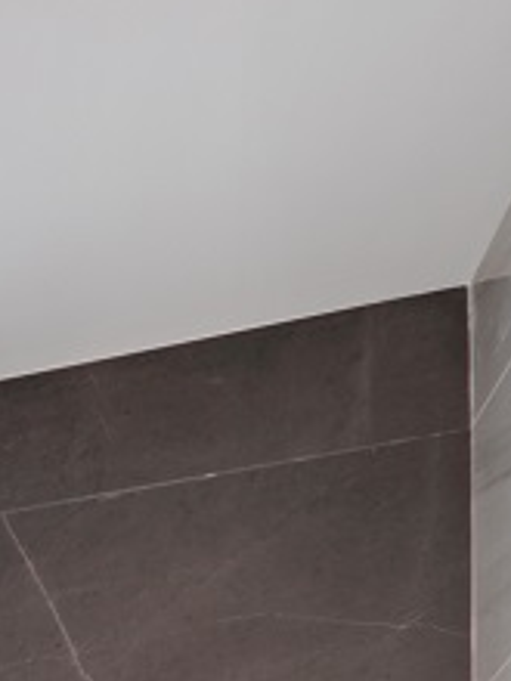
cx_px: -1524
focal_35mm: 110
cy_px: 1312
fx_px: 2165
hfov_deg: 8.1
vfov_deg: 15.0
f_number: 10
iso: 100
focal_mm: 19
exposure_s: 1/6
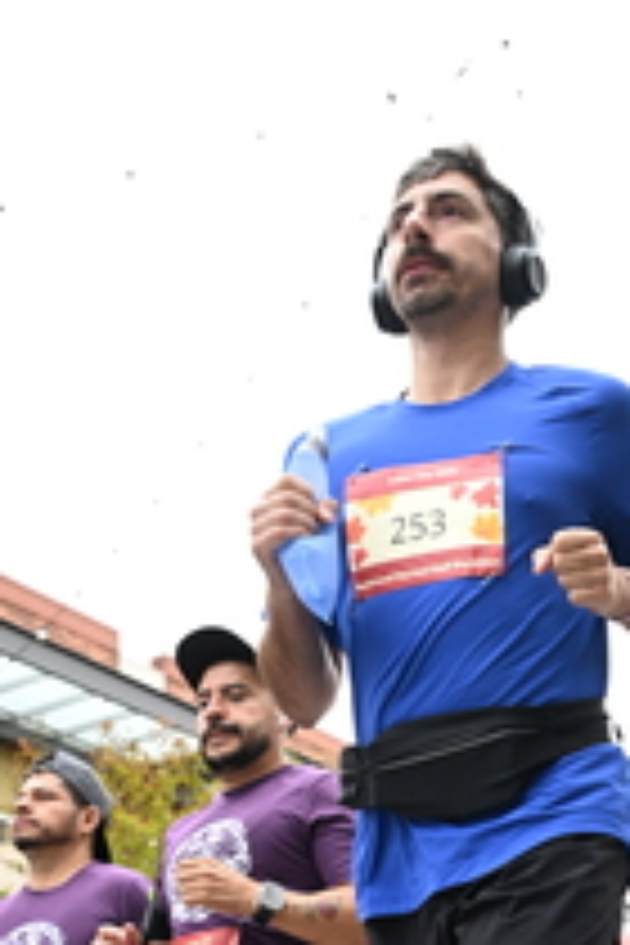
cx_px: 614
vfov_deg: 29.5
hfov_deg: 20.9
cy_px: 972
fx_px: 1654
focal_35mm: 63
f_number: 4
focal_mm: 24
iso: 2000
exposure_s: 1/640
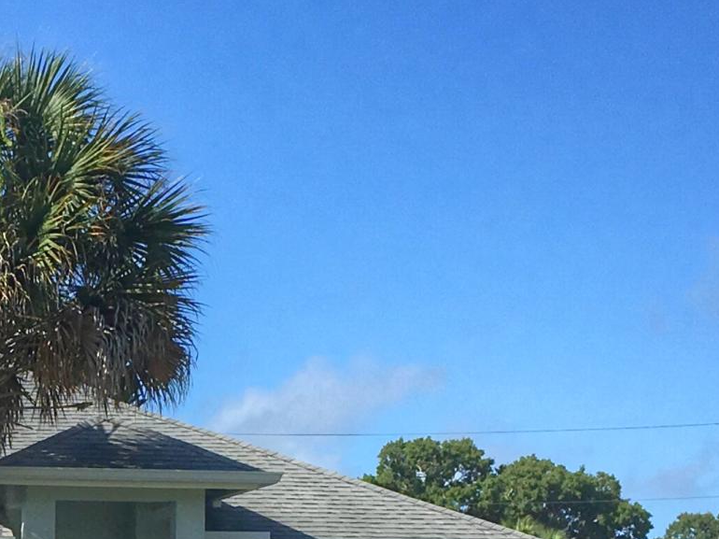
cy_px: 674
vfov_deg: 12.7
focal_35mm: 113
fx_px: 2346
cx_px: -110
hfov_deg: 16.8
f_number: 2.2
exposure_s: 1/2024
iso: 25
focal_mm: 4.15
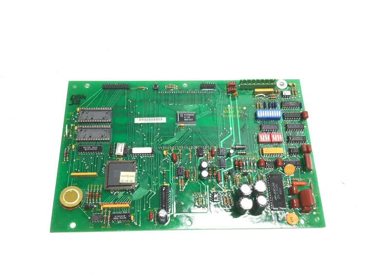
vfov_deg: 45.5
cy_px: 137
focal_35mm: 31
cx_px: 182
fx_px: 327
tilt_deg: -66.2
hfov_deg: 58.3
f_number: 2.4
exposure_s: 1/60
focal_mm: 3.3
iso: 32
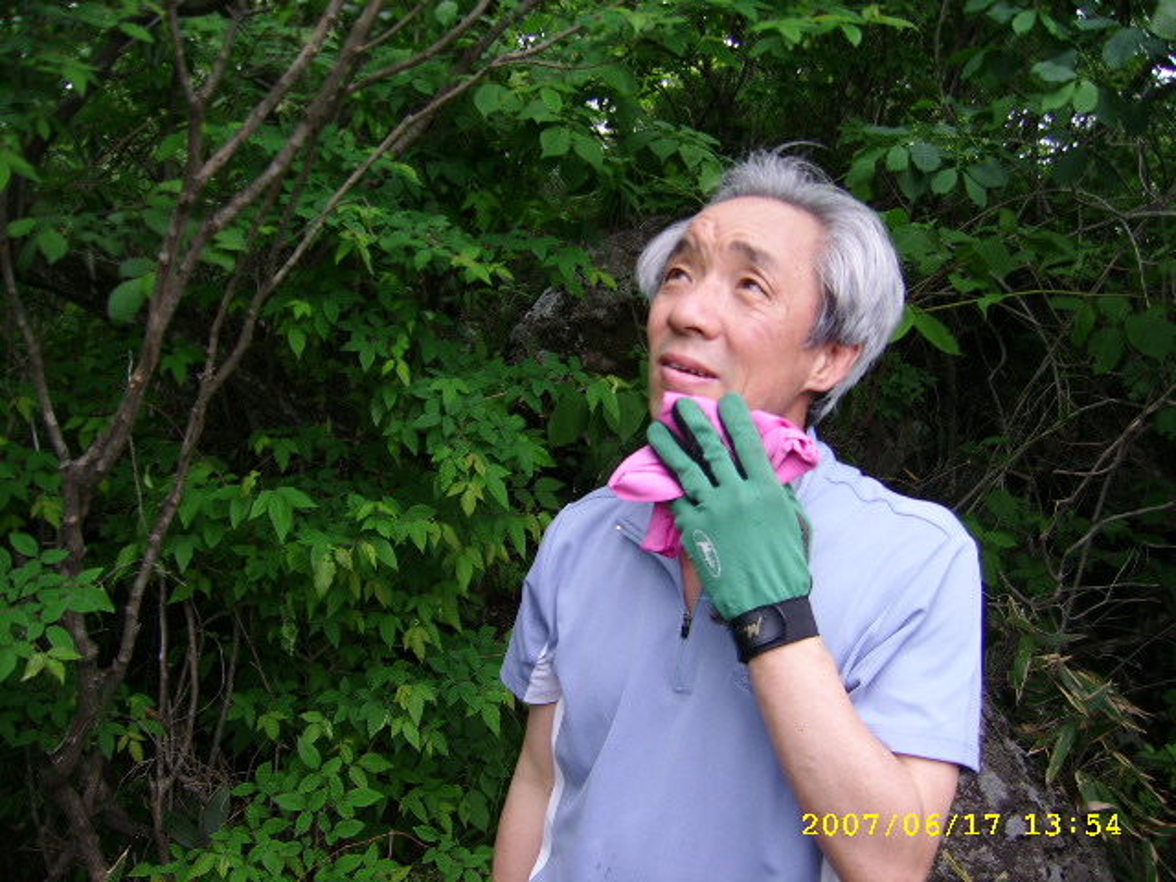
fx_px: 1189
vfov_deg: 40.7
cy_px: 441
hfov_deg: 52.6
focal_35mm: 35
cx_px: 588
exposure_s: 1/192
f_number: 2.8
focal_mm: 5.95
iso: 100
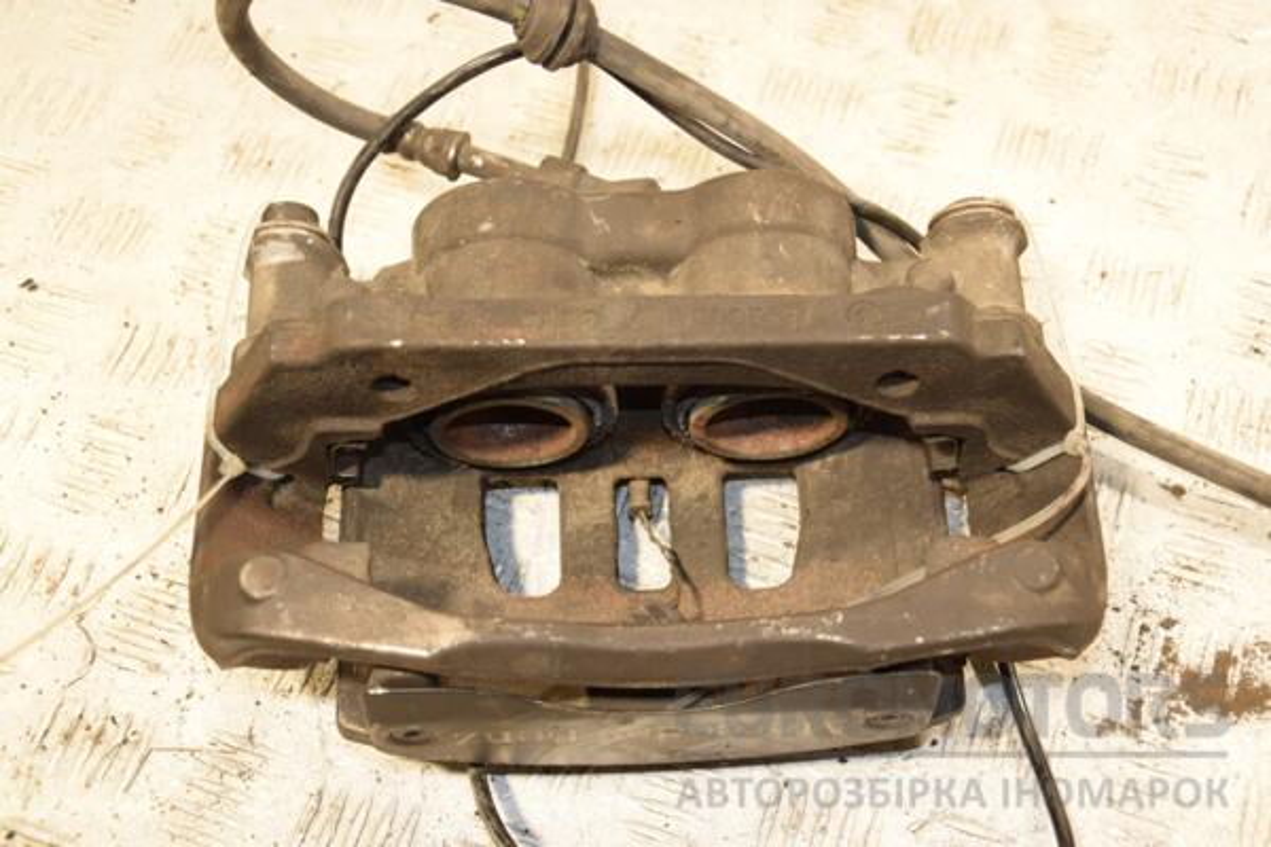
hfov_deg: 37.9
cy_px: 424
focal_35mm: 52
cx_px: 636
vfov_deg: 25.8
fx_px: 1853
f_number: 5
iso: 800
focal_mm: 35
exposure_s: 1/160
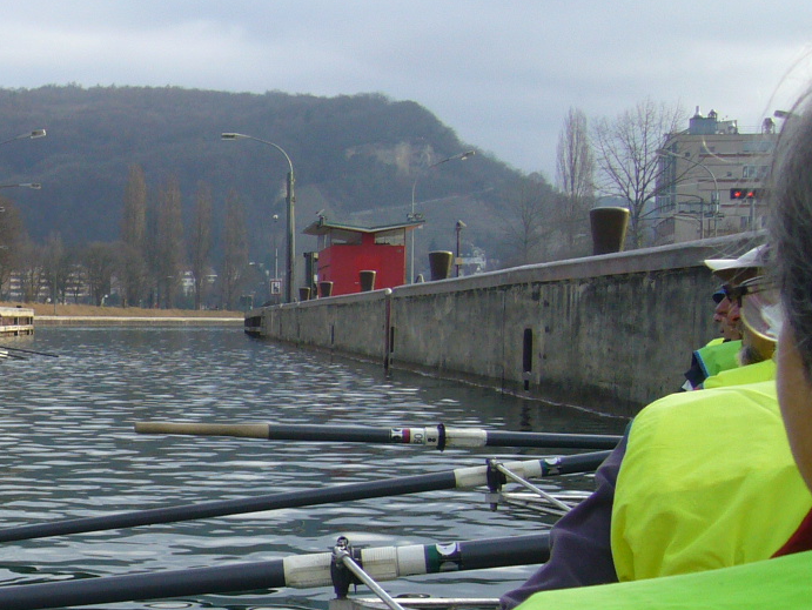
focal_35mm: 81
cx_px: -99
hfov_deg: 22.6
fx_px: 1901
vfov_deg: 18.1
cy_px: 444
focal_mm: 5.8
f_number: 5.6
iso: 80
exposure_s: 1/200
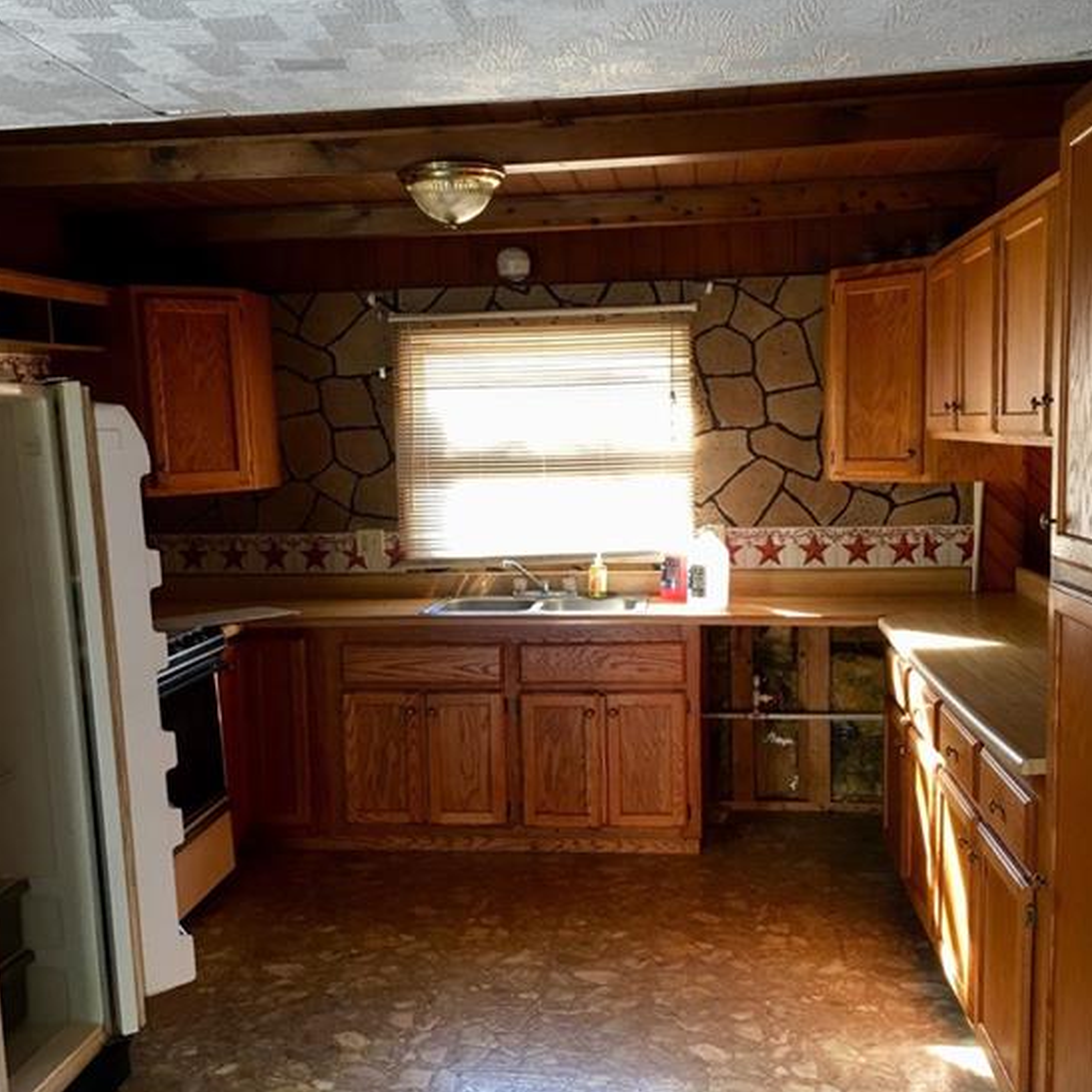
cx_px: 559
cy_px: 599
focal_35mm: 36
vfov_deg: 46.0
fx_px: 1285
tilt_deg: -6.1
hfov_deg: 46.0
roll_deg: +1.2
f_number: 2.2
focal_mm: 4.15
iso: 32
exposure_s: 1/15
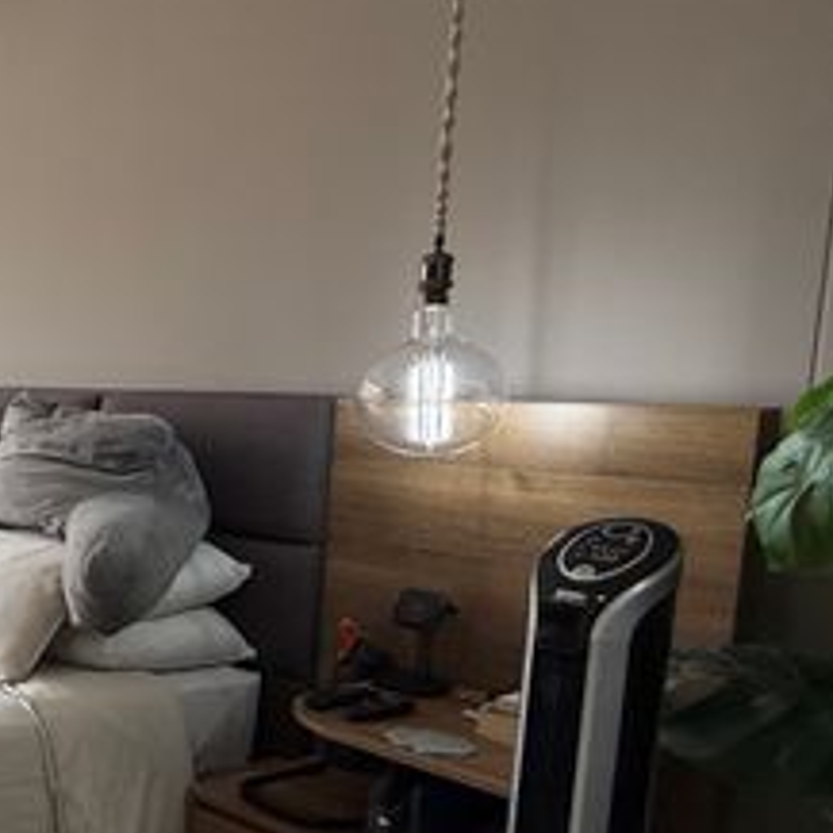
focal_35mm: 38
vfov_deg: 43.6
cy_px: 503
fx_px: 1035
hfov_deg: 29.4
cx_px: -378
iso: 64
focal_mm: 2.22
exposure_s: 1/180
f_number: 2.2
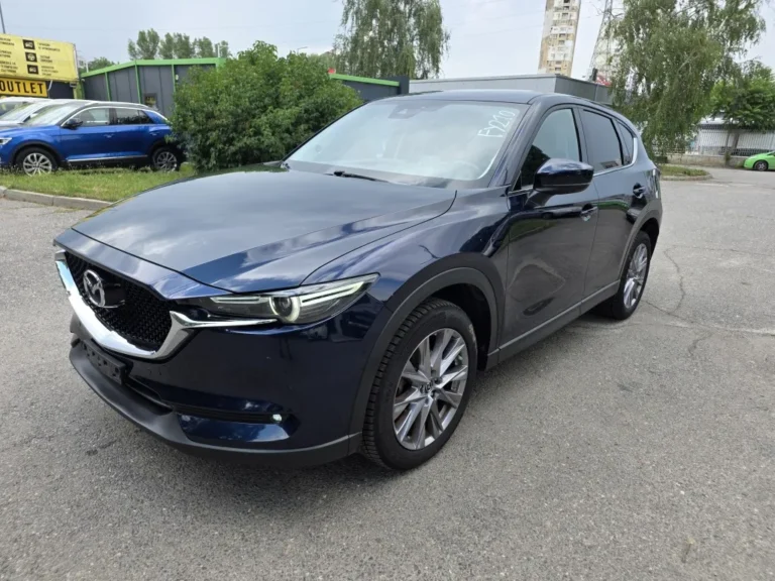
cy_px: 290
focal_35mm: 23
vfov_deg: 58.9
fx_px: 515
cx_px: 388
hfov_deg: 73.9
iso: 80
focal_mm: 6.25
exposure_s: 1/1533
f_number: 1.7
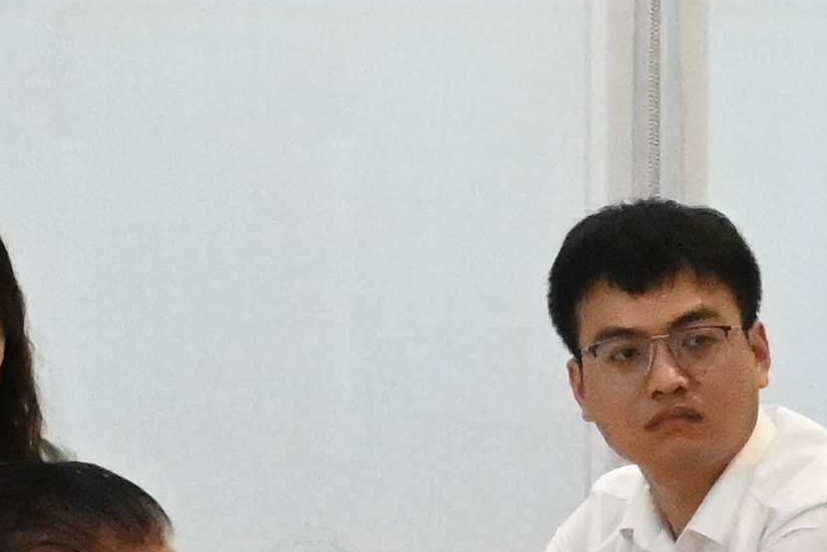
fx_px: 6433
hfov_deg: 7.2
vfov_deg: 4.8
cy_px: 1009
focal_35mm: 280
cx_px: 1308
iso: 8000
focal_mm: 28
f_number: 7.1
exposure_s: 1/250
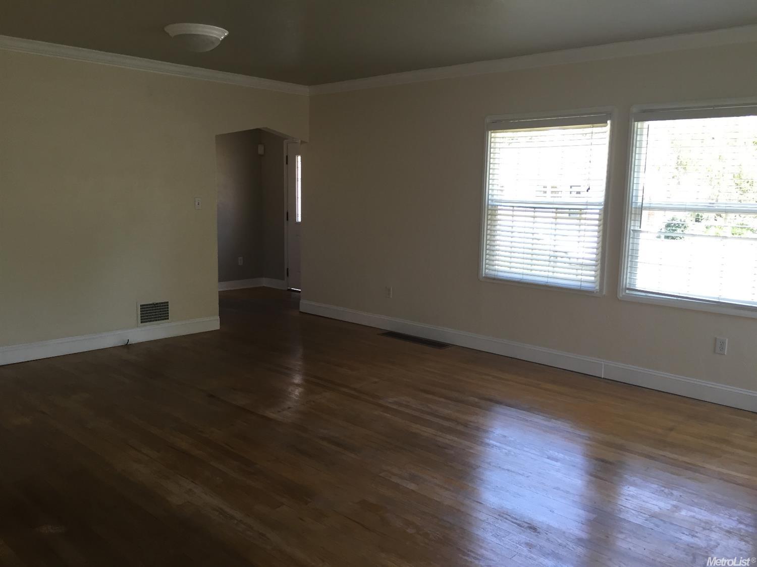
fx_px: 634
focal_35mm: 29
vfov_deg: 48.2
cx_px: 378
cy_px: 284
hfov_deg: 61.7
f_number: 2.2
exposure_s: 1/40
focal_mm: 4.15
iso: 32
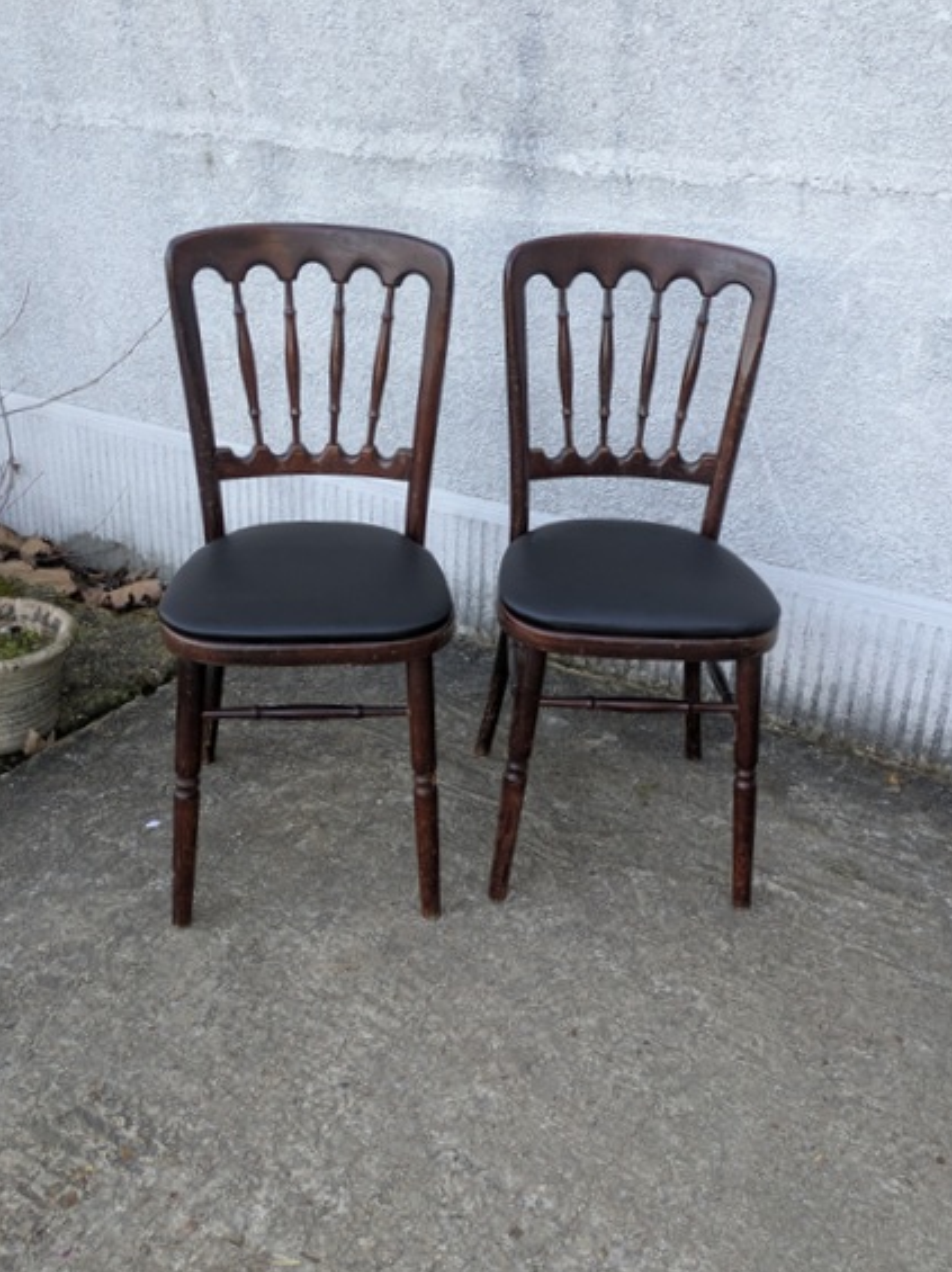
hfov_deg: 45.4
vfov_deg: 58.2
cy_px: 563
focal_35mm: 31
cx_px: 496
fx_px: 1138
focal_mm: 5.43
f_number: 1.89
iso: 88
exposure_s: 1/223
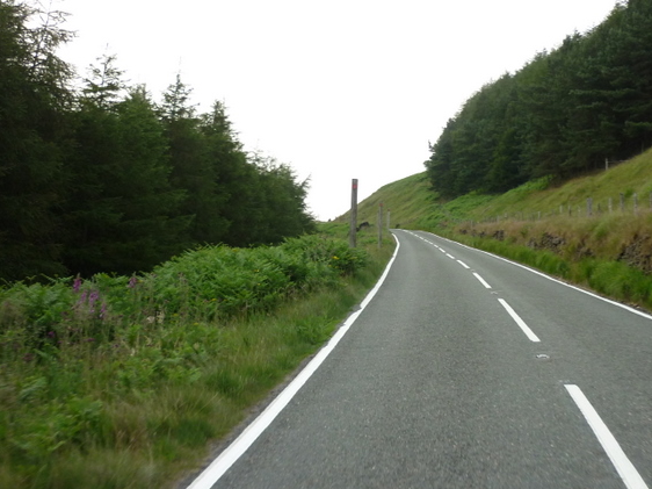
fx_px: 885
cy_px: 236
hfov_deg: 40.2
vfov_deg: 30.9
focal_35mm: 47
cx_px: 406
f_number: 2.8
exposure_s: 1/250
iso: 160
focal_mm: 5.5
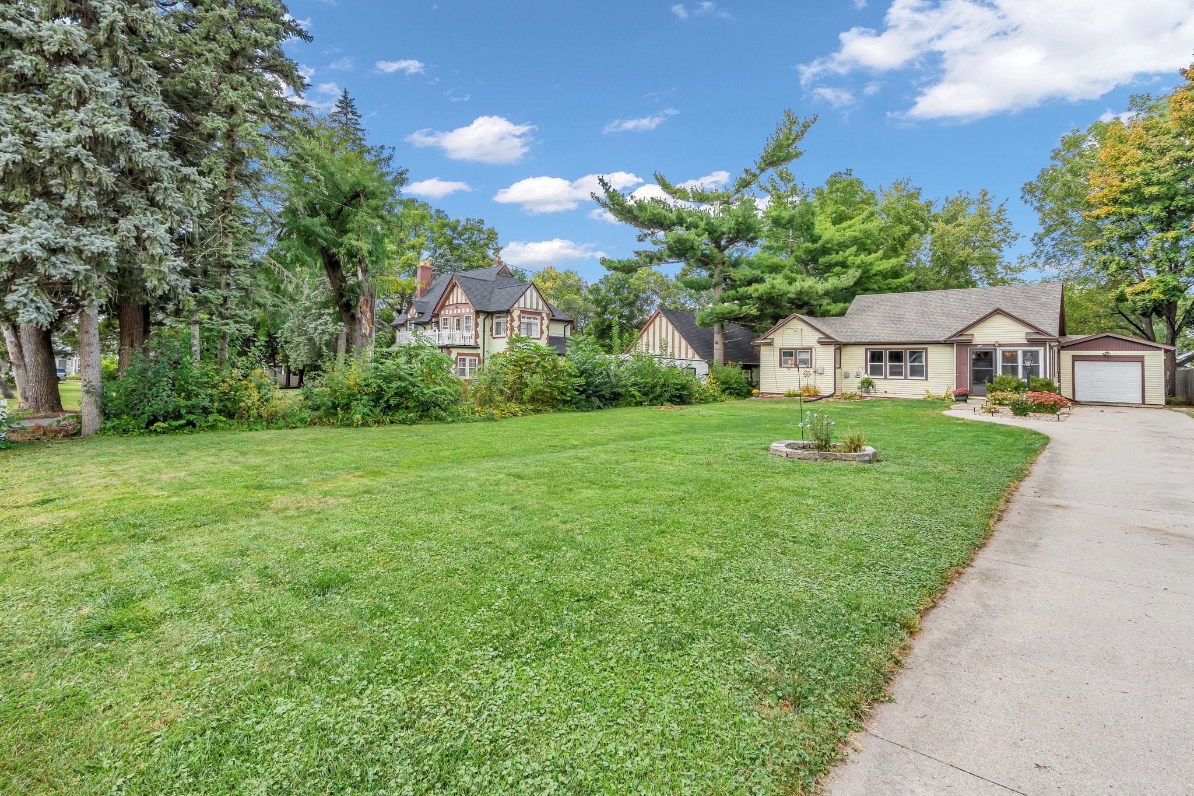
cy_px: 398
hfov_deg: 96.7
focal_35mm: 16
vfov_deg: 73.7
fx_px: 531
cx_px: 597
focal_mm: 16
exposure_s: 1/800
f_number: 9
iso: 800
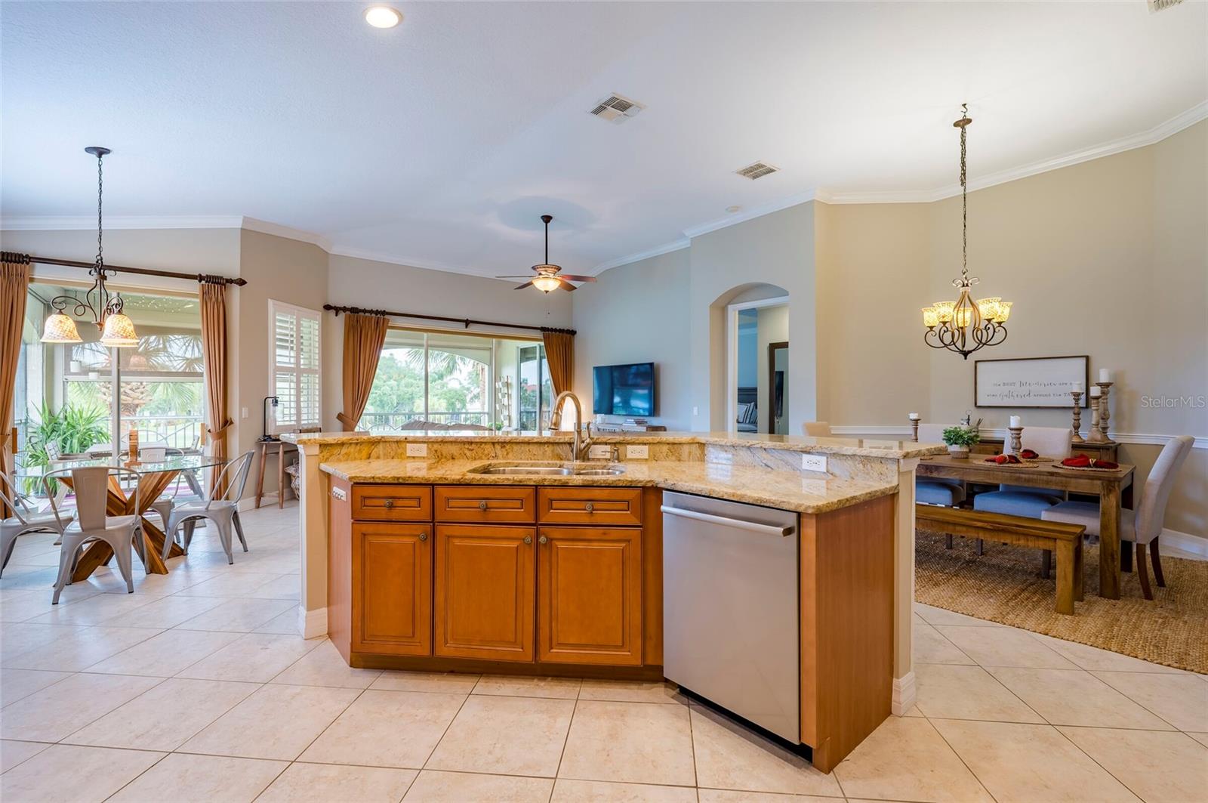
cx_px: 604
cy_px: 402
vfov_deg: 73.6
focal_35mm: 16
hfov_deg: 96.8
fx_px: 536
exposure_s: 1/25
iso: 250
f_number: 8
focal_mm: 16
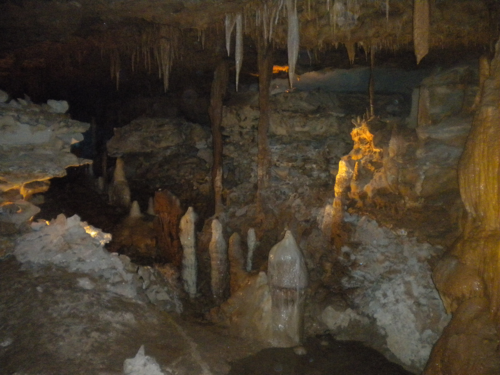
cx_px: 250
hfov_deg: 52.6
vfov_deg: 40.7
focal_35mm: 35
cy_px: 188
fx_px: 506
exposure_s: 1/30
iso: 800
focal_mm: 6.3
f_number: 3.1
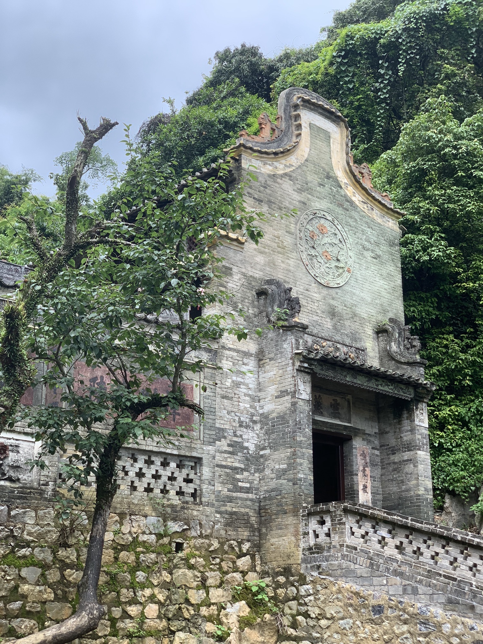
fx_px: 967
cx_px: 242
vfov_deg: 36.8
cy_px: 322
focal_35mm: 52
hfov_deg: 28.0
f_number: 2.4
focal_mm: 6
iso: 16
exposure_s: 1/198
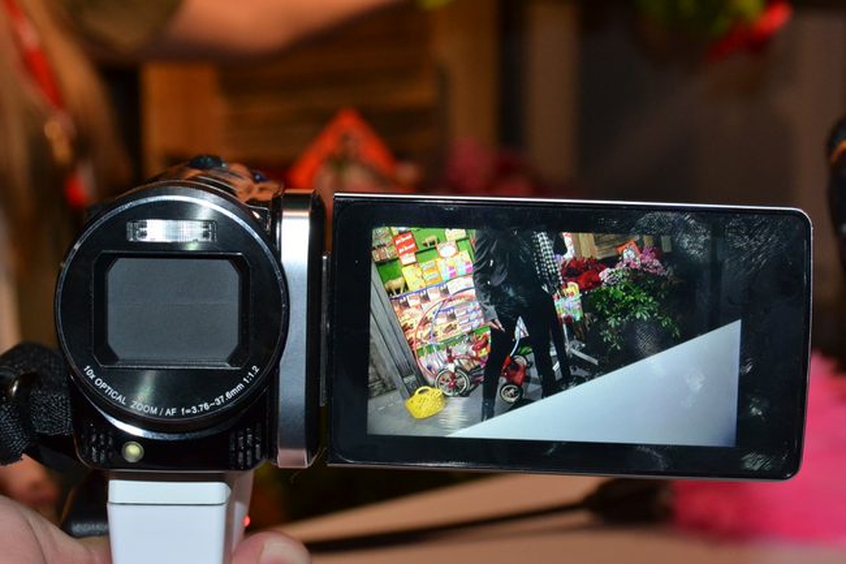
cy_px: 282
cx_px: 423
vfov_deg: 18.9
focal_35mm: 72
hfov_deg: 28.1
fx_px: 1691
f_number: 11
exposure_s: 1/60
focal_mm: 48
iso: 1600
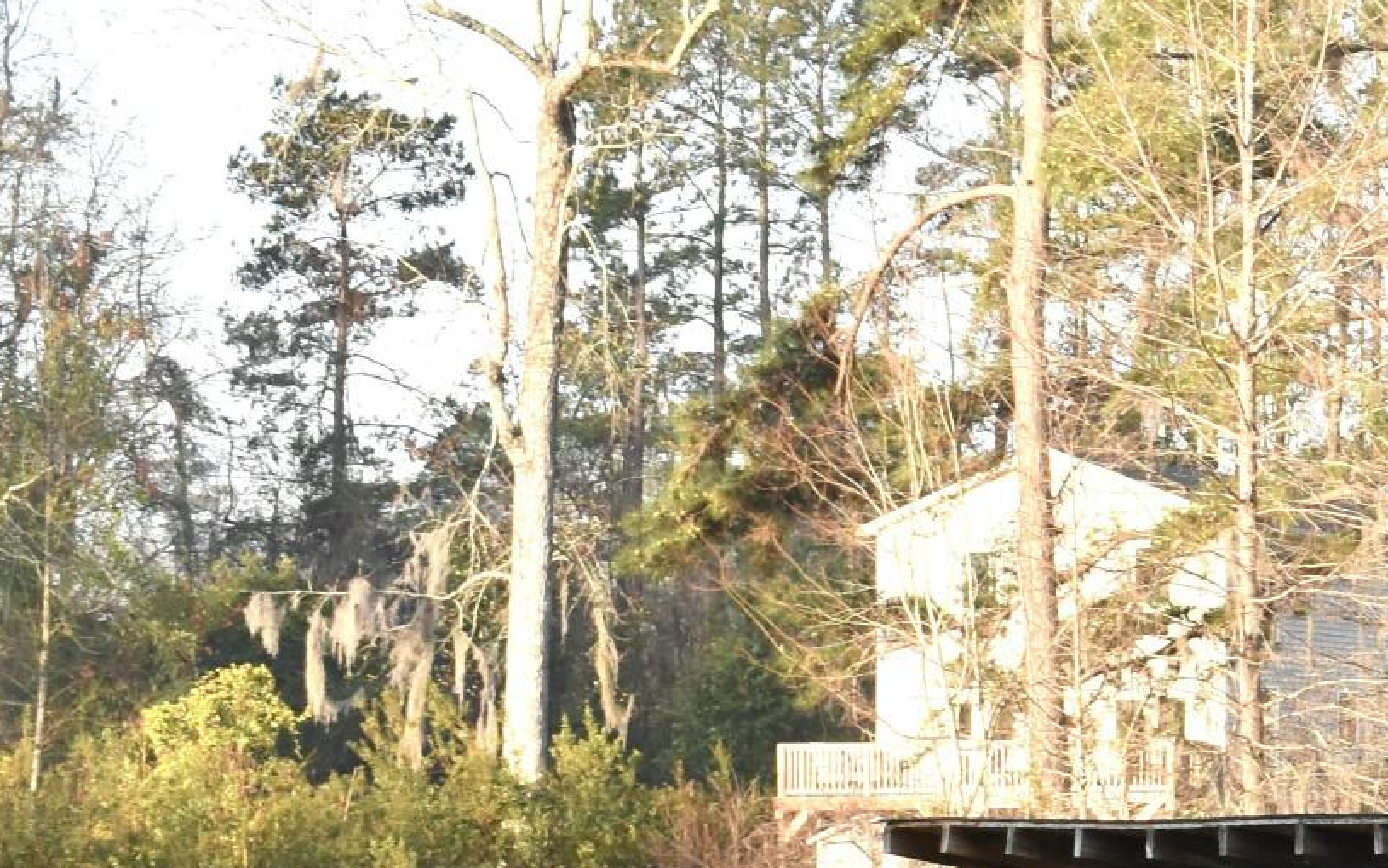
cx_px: 2274
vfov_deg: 9.7
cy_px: 742
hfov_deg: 14.2
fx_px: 5108
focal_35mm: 135
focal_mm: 24
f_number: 8
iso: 400
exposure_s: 1/250
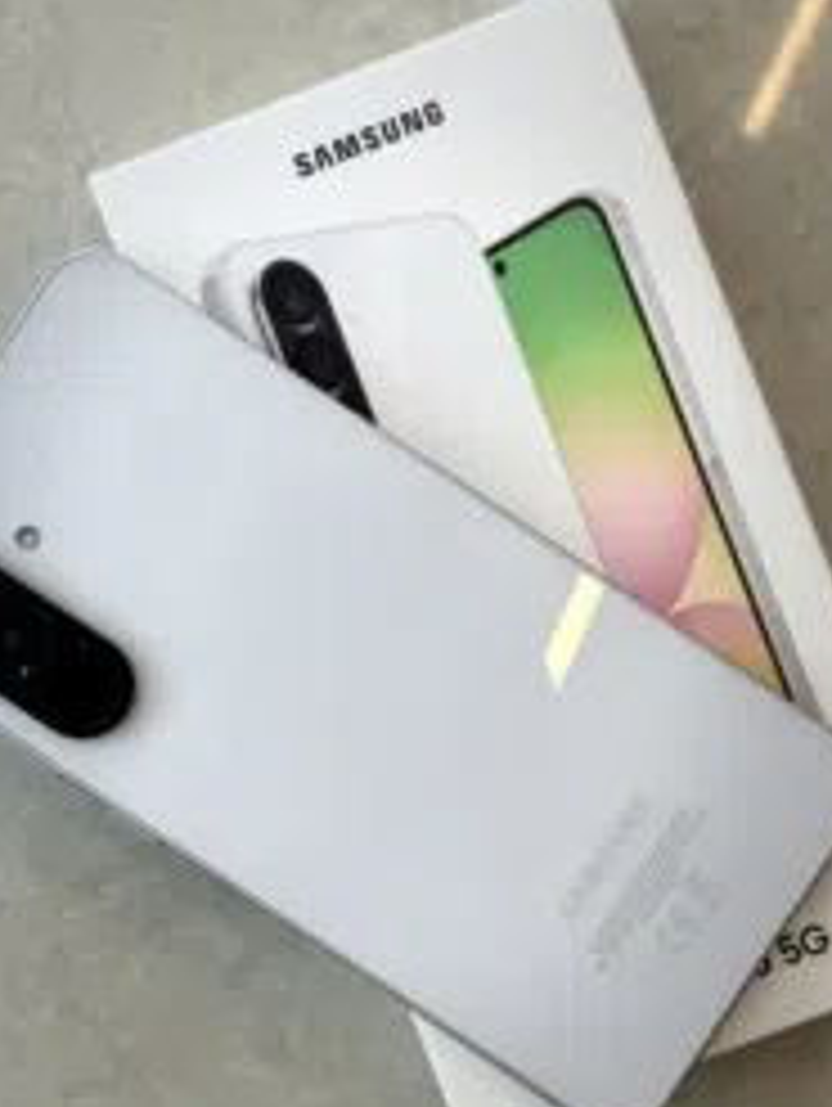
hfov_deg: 18.9
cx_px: 378
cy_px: 594
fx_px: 2495
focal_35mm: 78
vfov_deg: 25.0
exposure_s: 1/121
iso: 50
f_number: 1.78
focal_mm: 6.76
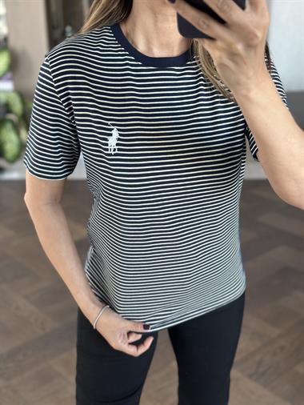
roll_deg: +1.8
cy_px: 202
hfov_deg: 30.3
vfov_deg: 39.6
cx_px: 152
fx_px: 562
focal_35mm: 48
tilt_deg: -28.7
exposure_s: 1/60
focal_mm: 6.86
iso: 200
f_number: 1.78
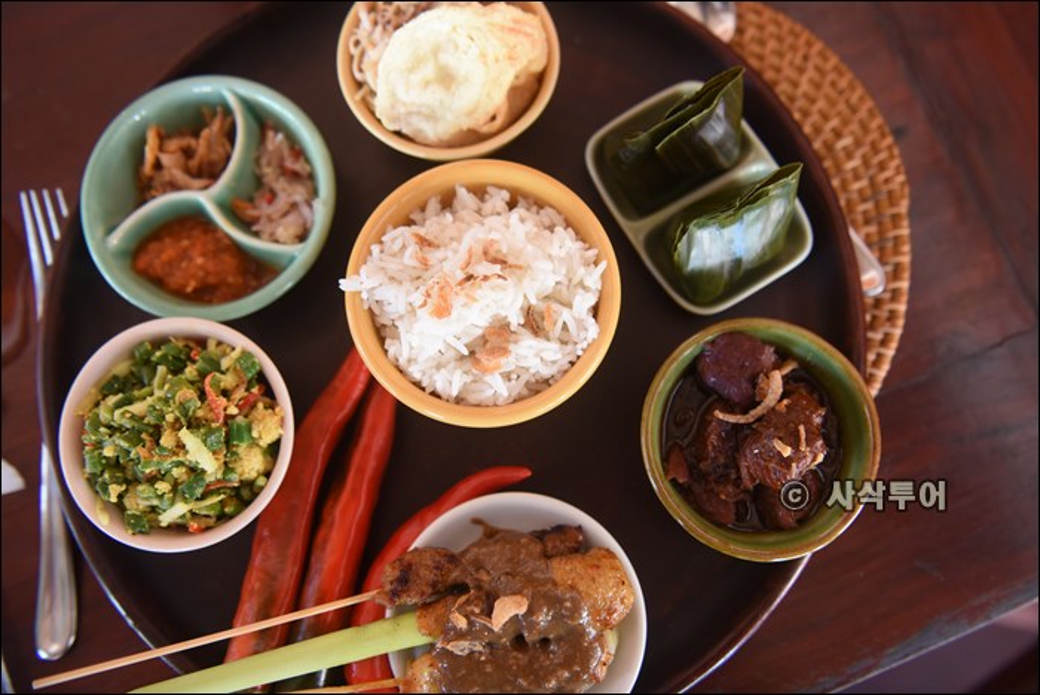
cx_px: 520
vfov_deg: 45.0
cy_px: 348
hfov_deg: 63.6
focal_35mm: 29
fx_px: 838
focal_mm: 29
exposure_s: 1/30
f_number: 2.8
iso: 640
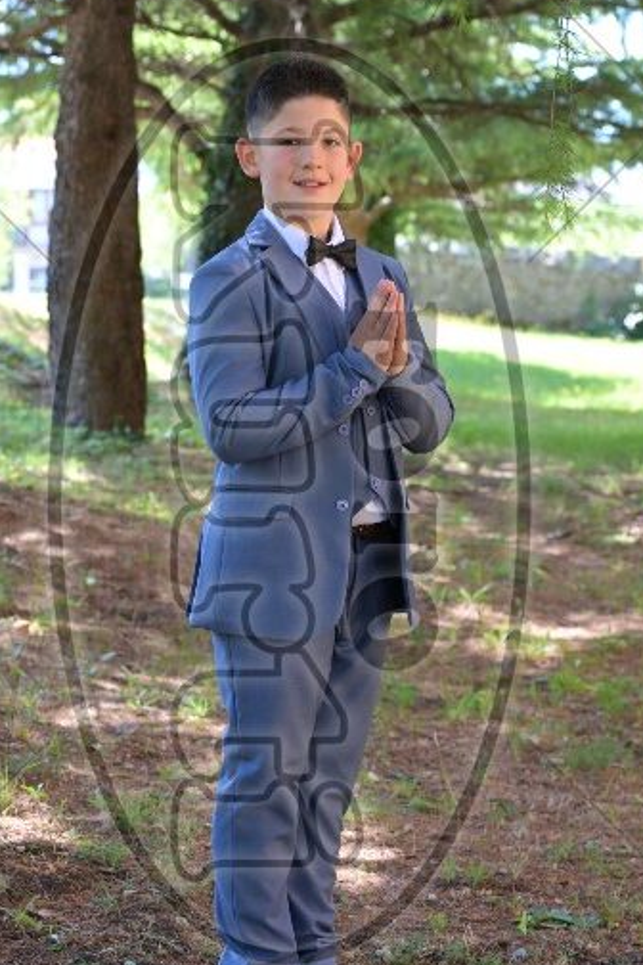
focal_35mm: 89
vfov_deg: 22.9
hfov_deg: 15.4
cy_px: 502
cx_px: 288
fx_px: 2384
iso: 640
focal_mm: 69
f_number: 5.6
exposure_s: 1/160
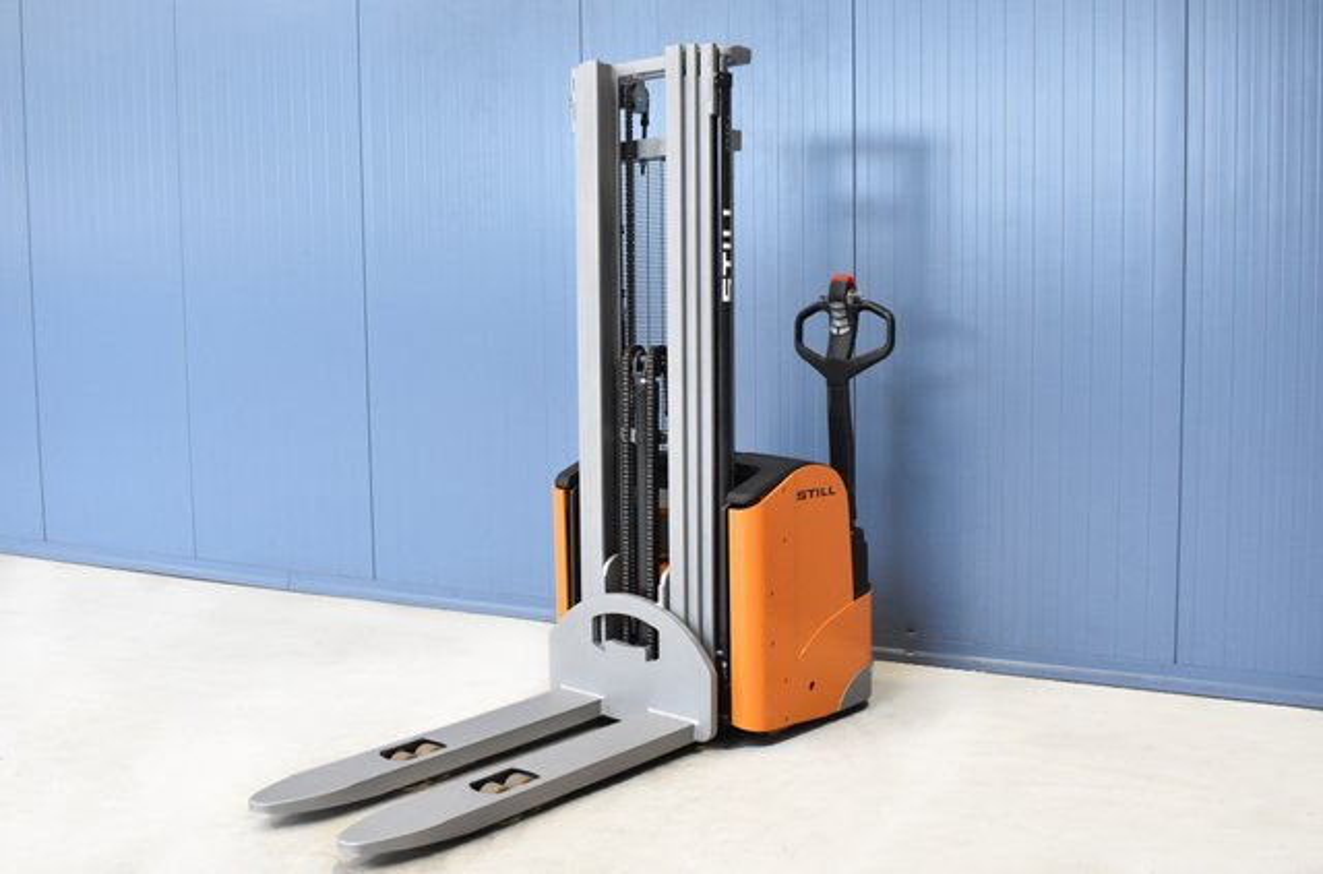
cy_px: 437
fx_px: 1319
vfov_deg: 36.7
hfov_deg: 53.3
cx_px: 662
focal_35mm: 36
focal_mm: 24
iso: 1600
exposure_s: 1/200
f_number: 5
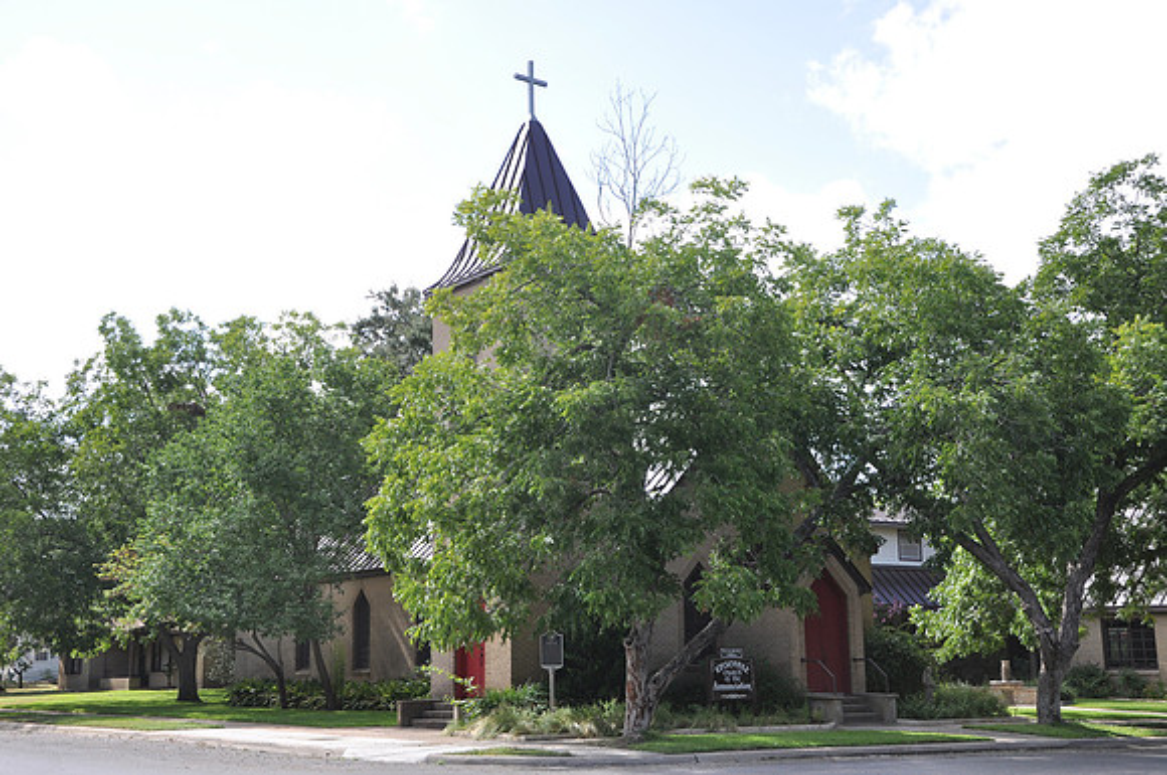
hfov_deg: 41.2
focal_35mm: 48
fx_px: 1554
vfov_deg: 28.0
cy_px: 388
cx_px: 584
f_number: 6.3
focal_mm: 32
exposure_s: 1/200
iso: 200
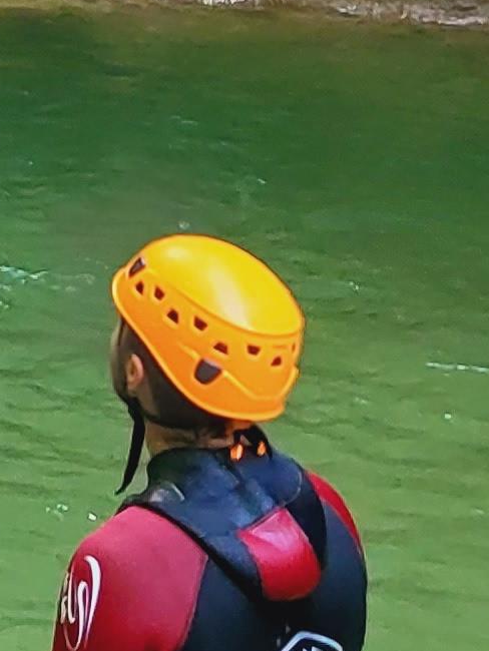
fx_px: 3012
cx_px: -565
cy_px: -776
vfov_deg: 10.9
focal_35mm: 160
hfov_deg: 8.7
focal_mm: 5.4
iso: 200
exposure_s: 1/100
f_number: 1.8
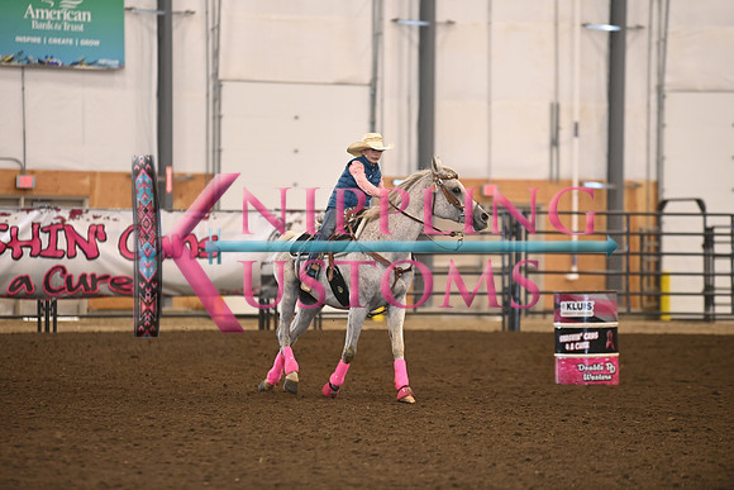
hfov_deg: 10.3
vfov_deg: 6.9
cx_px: 367
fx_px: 4079
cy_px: 245
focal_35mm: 200
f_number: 3.2
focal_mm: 200
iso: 1600
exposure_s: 1/250
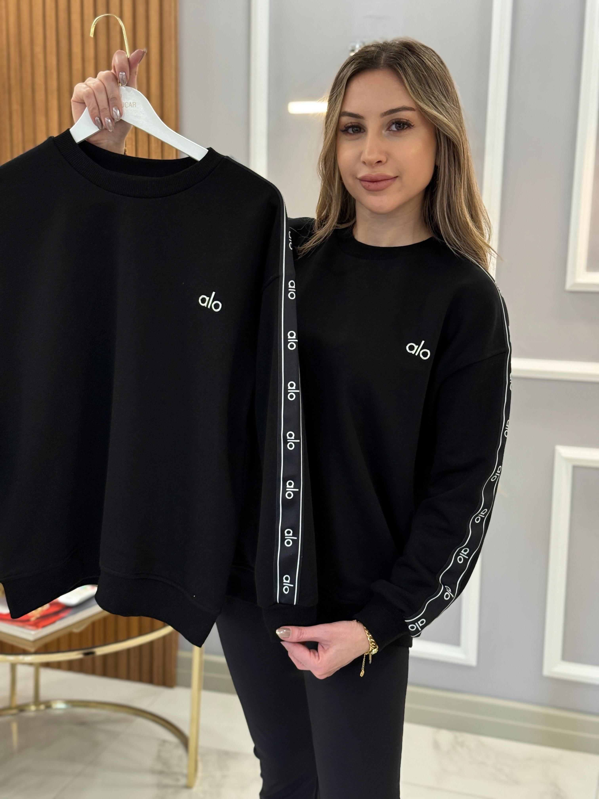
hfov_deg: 30.3
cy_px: 400
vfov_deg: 39.7
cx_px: 300
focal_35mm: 48
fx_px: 1107
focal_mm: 6.76
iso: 125
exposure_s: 1/90
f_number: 1.78
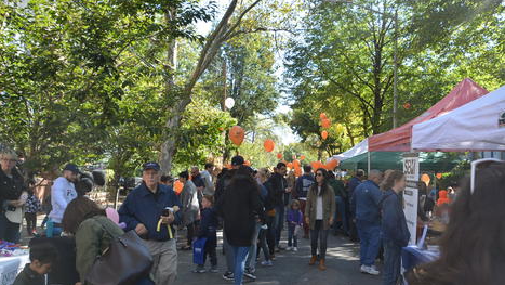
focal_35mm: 38
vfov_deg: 31.2
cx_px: 252
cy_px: 140
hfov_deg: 52.8
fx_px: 509
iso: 200
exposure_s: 1/160
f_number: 6.3
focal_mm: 24
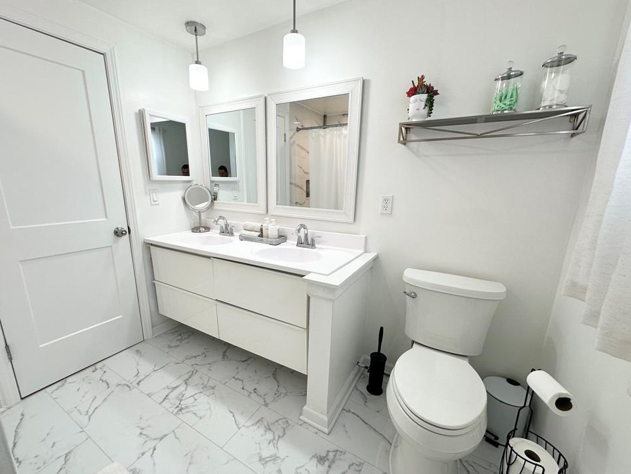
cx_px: 303
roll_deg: -1.0
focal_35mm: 15
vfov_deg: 81.7
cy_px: 251
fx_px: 273
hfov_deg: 98.1
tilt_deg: -13.9
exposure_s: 1/120
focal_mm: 2.22
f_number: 2.2
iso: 100
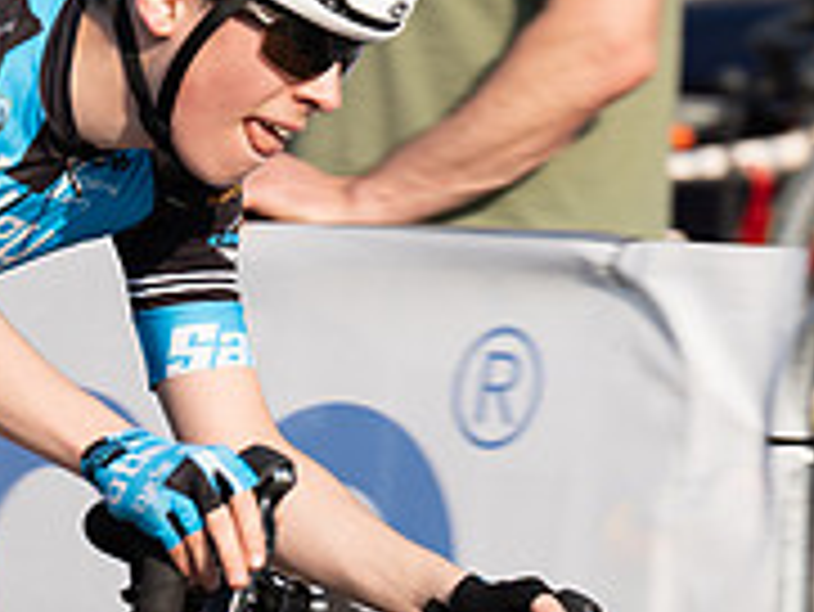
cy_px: -65
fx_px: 13201
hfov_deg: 3.5
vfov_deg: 2.7
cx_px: 270
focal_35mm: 561
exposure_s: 1/1000
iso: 160
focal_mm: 182
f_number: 4.5
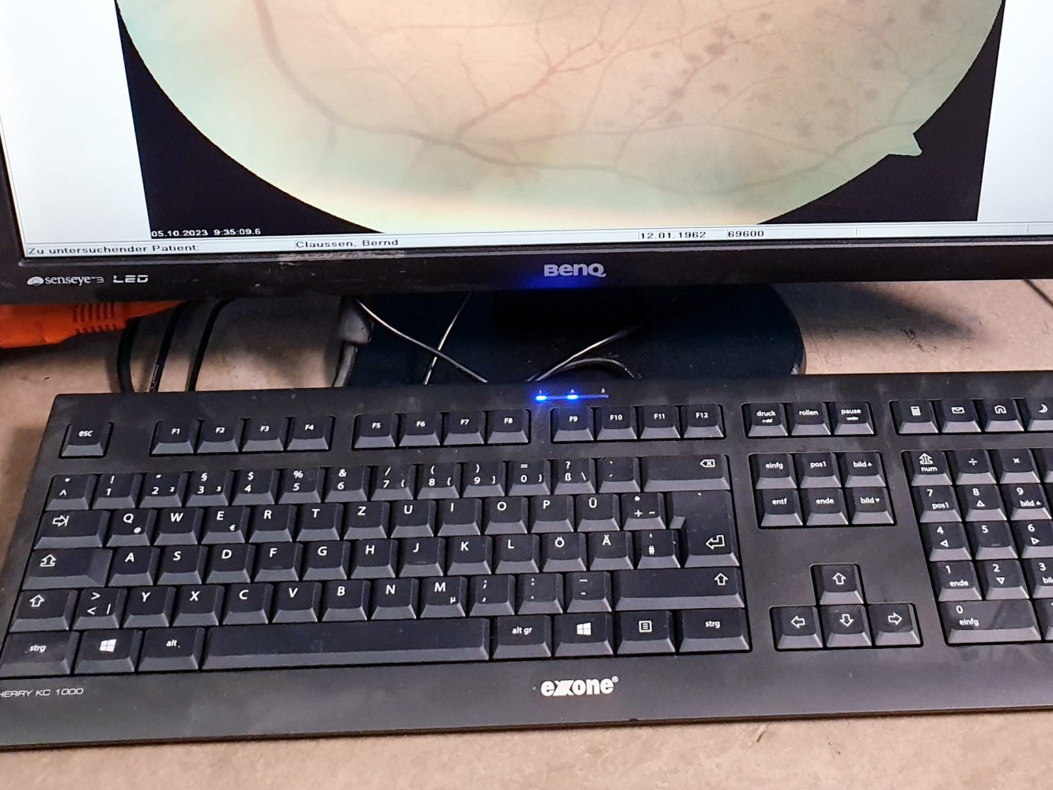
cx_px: 669
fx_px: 1521
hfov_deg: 37.9
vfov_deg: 28.3
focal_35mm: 50
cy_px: 127
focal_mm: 4.3
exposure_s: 1/50
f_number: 2.4
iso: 320
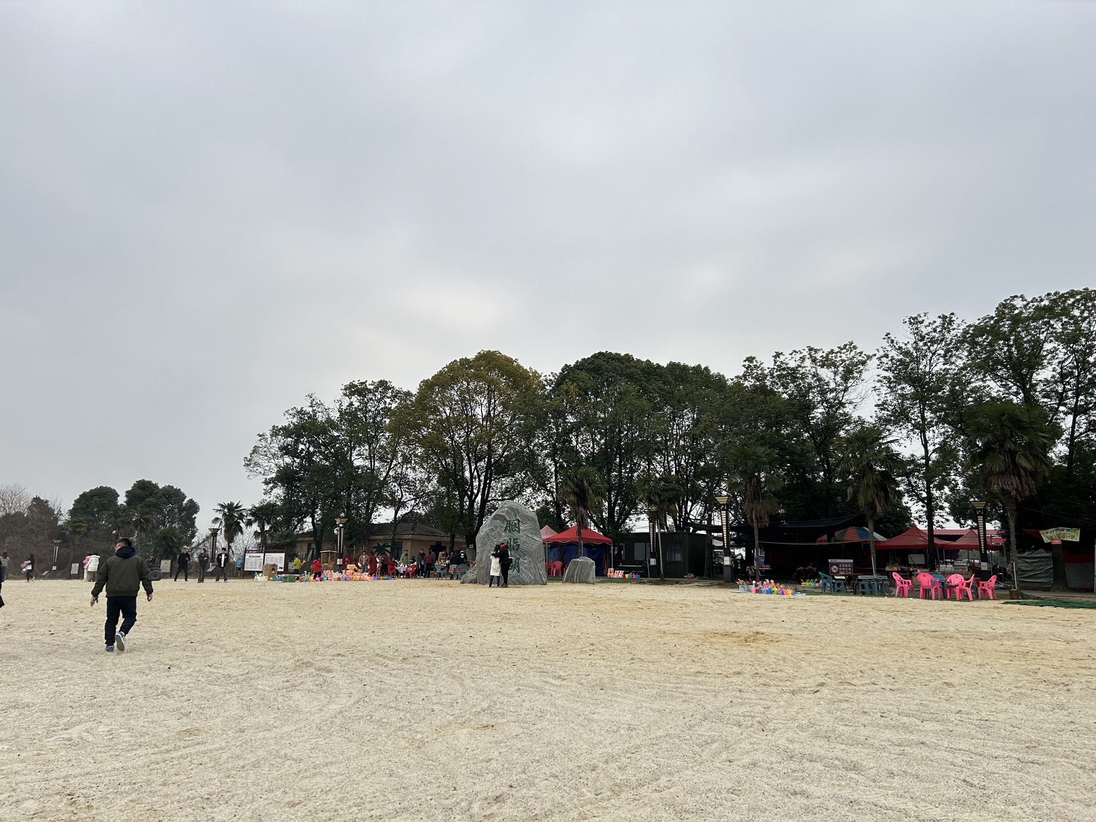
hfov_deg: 67.3
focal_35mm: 26
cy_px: 411
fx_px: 823
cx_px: 548
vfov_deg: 53.1
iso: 50
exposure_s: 1/572
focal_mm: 5.7
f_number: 1.5
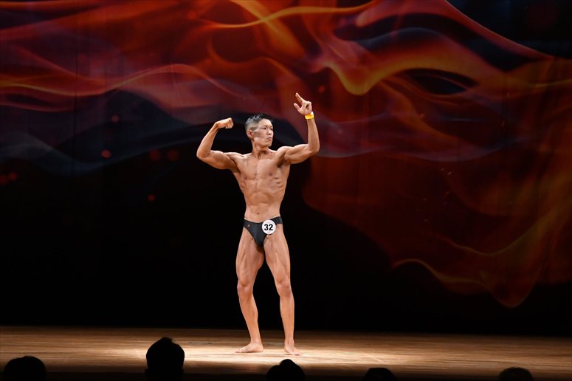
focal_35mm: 174
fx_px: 2763
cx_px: 286
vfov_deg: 7.9
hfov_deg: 11.8
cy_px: 190
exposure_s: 1/400
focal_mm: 116
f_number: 5.6
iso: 3200
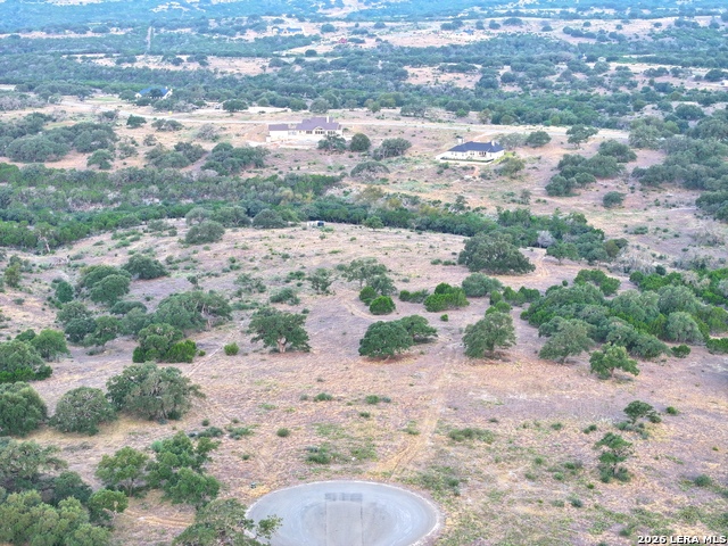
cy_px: 273
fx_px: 1472
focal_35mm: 70
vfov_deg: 21.0
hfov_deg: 27.8
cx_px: 364
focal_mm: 19.35
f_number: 2.8
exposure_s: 1/25
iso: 100
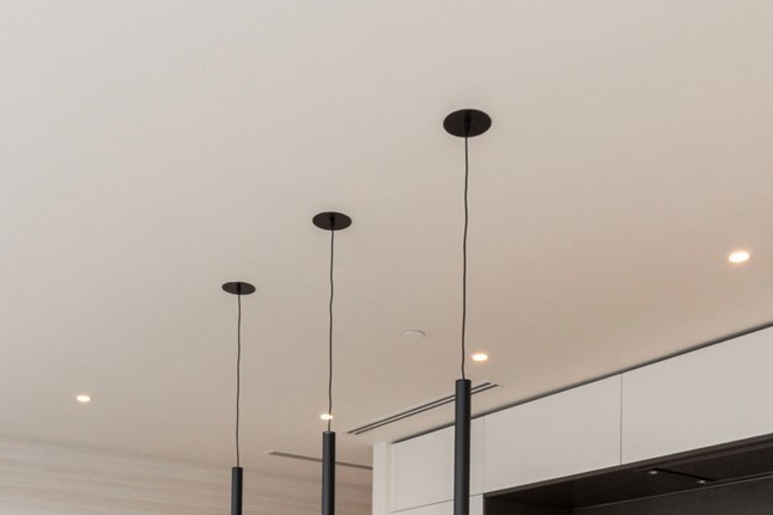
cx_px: 373
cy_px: 661
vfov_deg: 26.5
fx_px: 930
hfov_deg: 45.1
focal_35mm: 43
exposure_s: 1/100
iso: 320
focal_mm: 11
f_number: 8
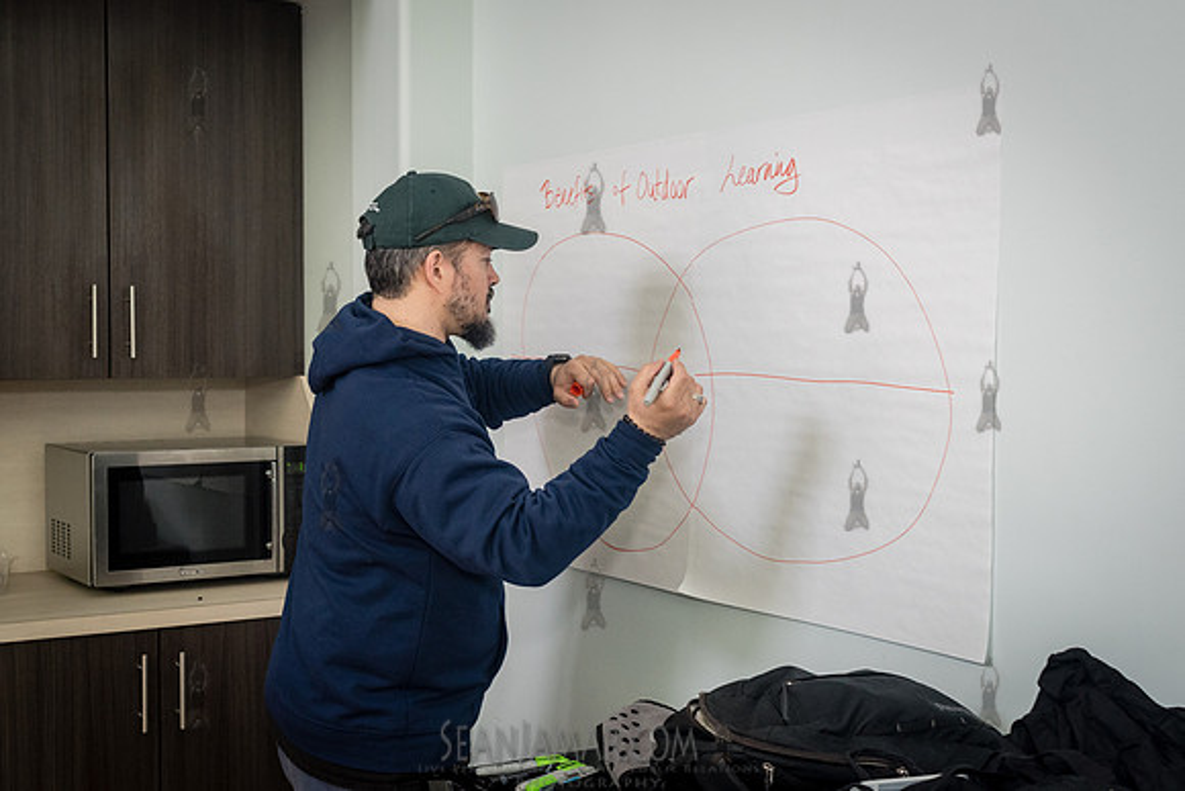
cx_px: 492
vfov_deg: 29.1
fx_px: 1521
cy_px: 419
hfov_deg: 42.4
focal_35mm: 46
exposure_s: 1/200
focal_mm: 35
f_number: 5
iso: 1250
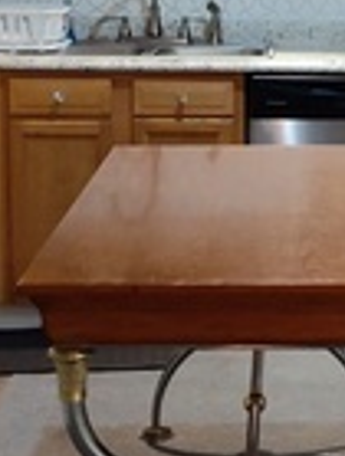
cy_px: 90
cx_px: 440
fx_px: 1455
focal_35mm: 110
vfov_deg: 17.7
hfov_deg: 13.1
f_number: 1.8
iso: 1619
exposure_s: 1/40
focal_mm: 5.56
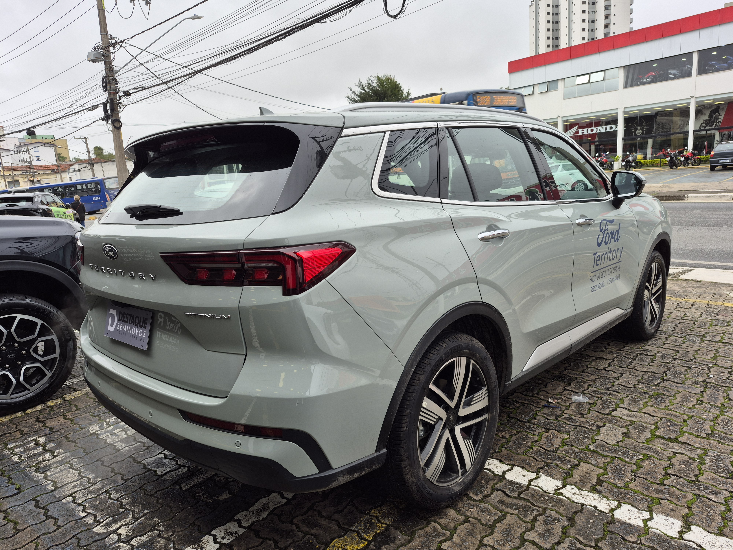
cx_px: 366
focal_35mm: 23
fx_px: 487
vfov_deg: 58.9
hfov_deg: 73.9
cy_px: 275
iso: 25
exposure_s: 1/347
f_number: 1.8
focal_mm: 5.4
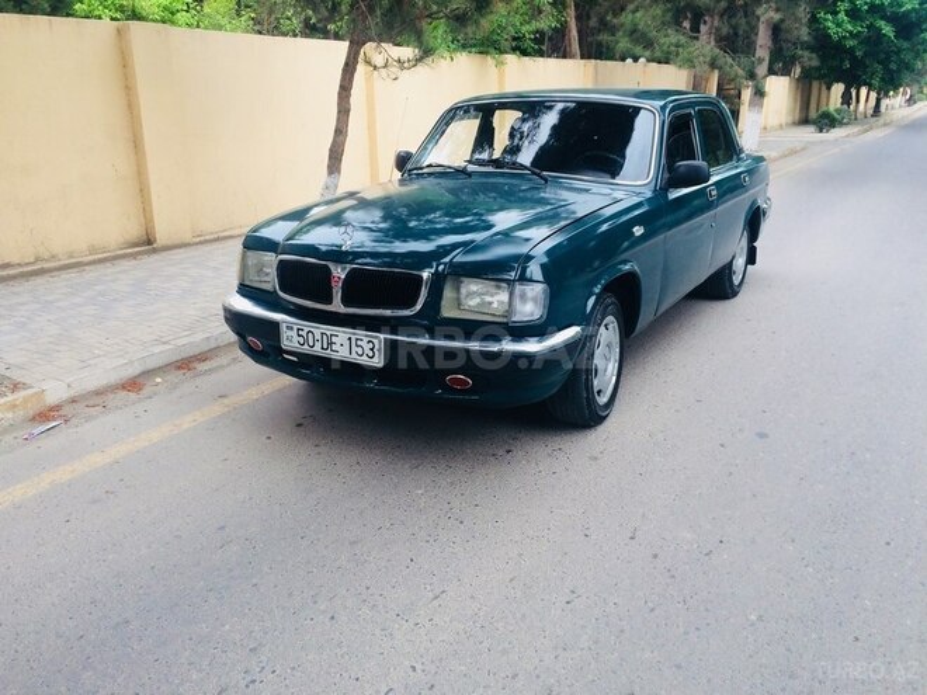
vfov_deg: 48.2
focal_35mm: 29
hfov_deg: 61.7
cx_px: 464
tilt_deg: -17.2
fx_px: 777
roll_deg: -0.3
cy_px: 348
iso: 64
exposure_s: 1/100
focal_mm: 4.15
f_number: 2.2
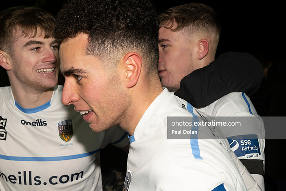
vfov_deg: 19.5
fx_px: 556
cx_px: 143
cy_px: 96
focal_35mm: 70
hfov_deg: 28.8
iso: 1000
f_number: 9
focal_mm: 70
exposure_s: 1/200
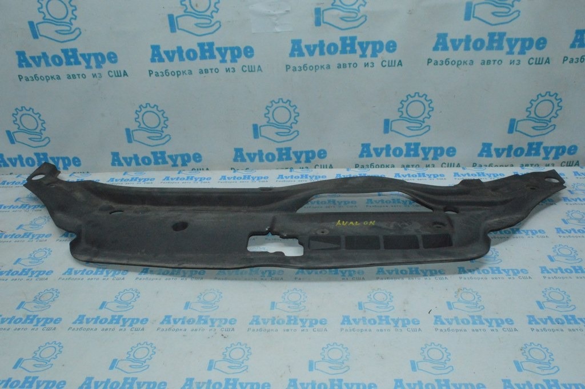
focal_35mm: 27
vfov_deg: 47.9
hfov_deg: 67.4
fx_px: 438
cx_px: 292
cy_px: 194
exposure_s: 1/200
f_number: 16
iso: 6400
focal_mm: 18
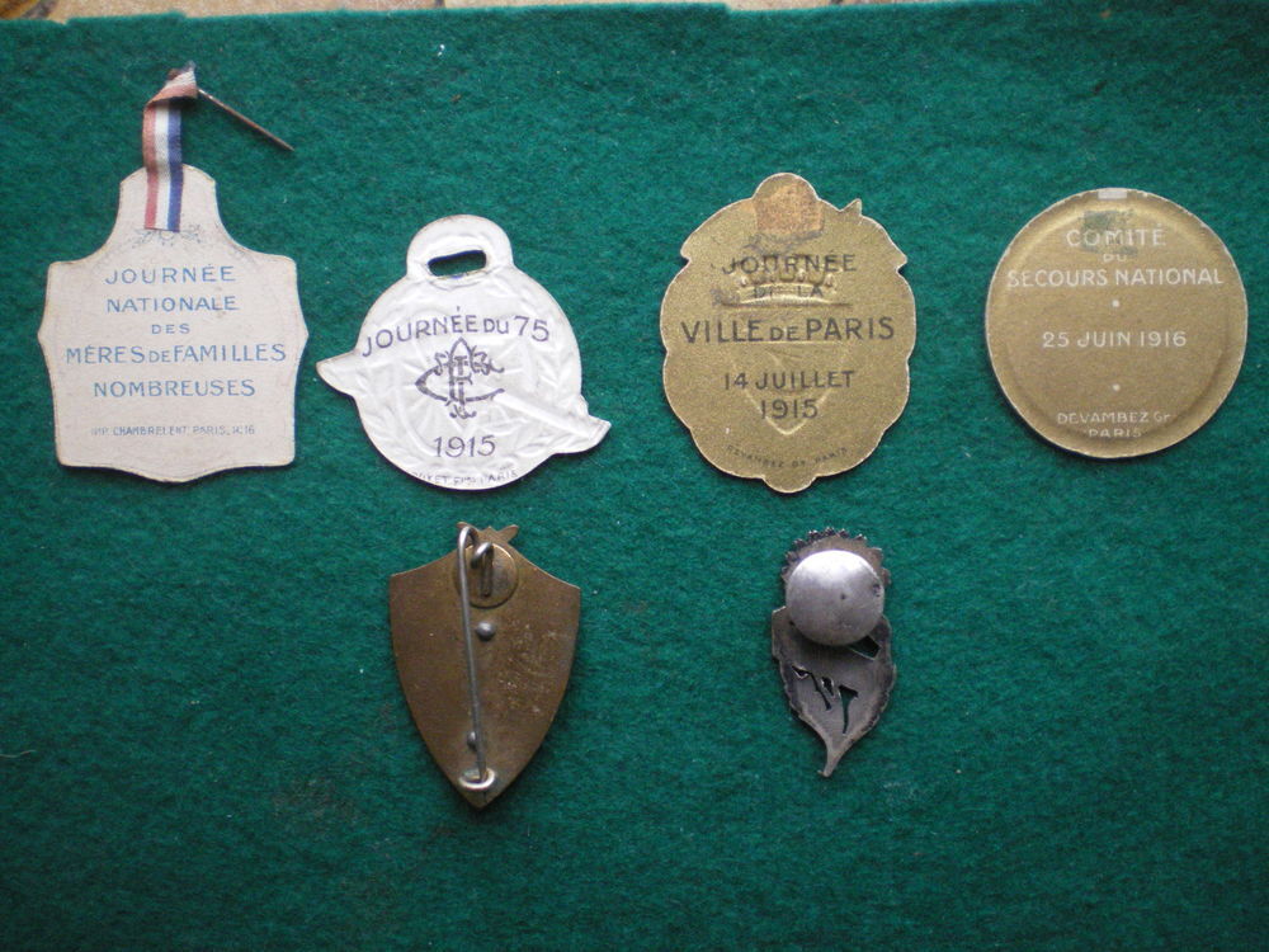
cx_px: 634
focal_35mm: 38
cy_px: 476
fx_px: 1393
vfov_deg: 37.7
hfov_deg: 49.0
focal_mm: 6.3
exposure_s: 1/30
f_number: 3.1
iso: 400
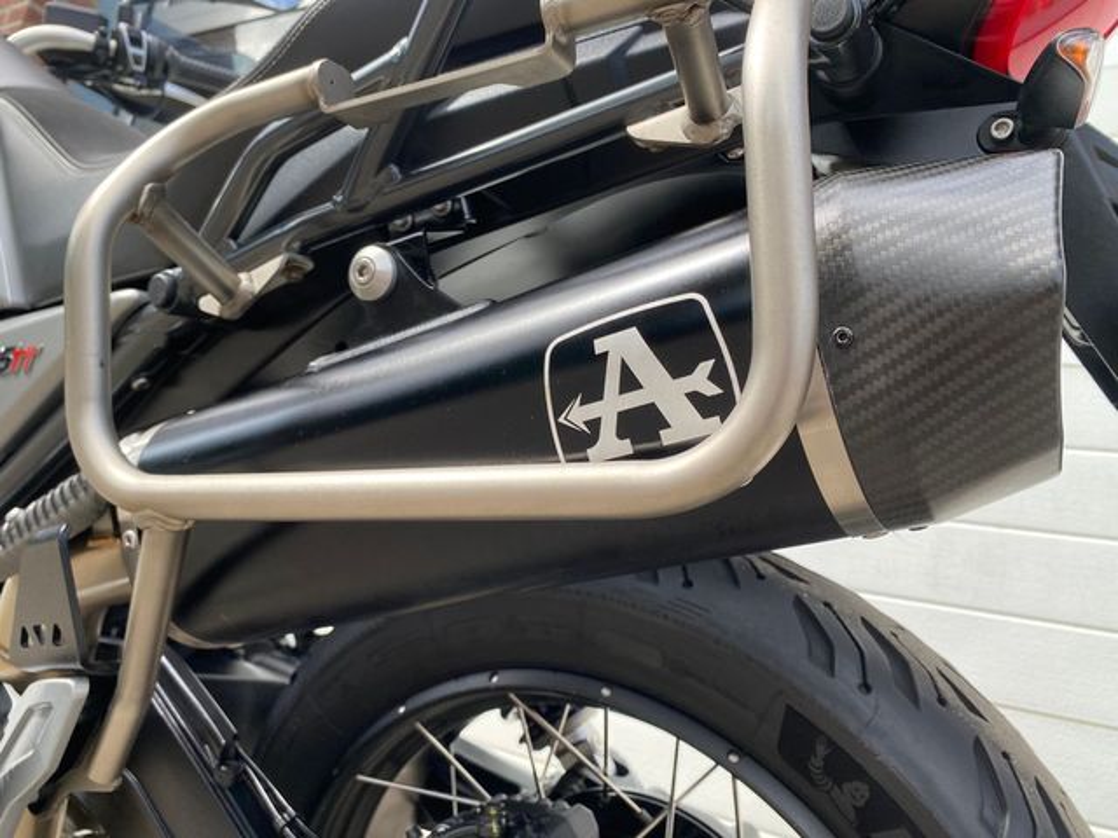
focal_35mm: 26
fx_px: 840
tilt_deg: +11.5
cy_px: 419
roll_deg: -10.3
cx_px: 559
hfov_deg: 67.3
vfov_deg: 53.1
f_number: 1.8
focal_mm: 4.25
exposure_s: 1/412
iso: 32
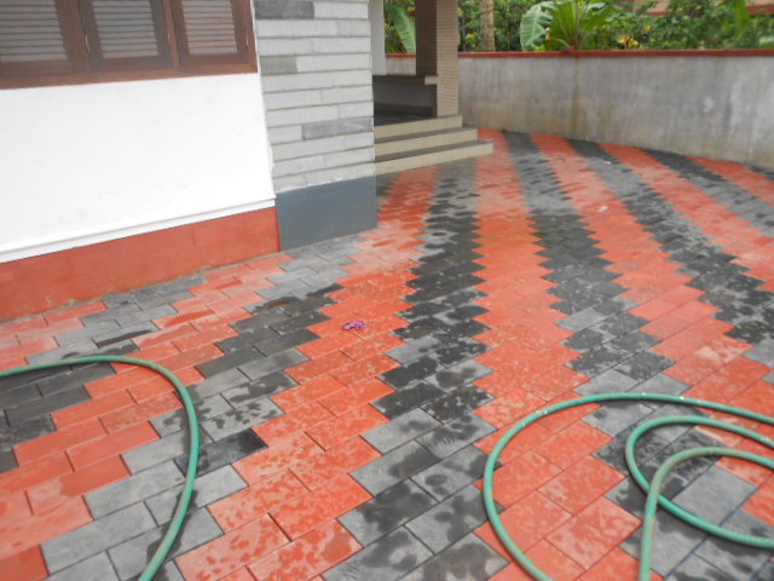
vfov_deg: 53.1
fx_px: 581
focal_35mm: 26
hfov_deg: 67.3
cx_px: 387
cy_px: 290
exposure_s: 1/100
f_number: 3.2
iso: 80
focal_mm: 4.6
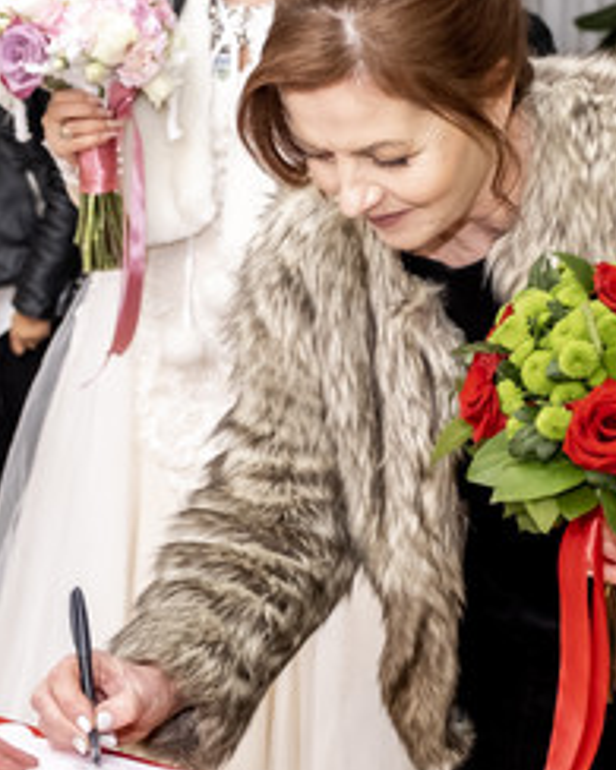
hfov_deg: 16.0
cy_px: 257
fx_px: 2189
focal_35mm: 96
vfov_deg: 19.9
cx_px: 250
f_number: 2.8
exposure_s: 1/160
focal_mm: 25.7
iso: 1000
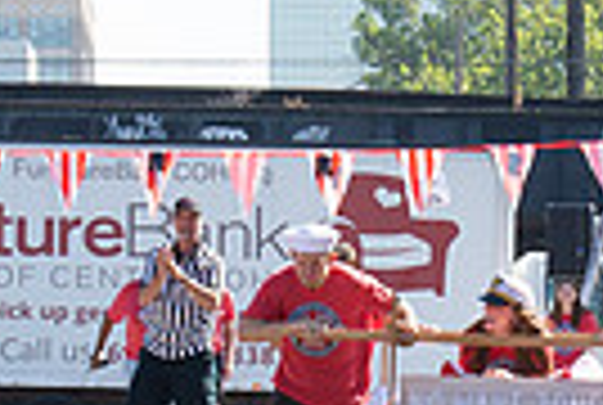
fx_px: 7873
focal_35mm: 469
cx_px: 362
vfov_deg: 2.9
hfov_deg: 4.4
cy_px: 329
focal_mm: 70
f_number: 9
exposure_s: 1/250
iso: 200
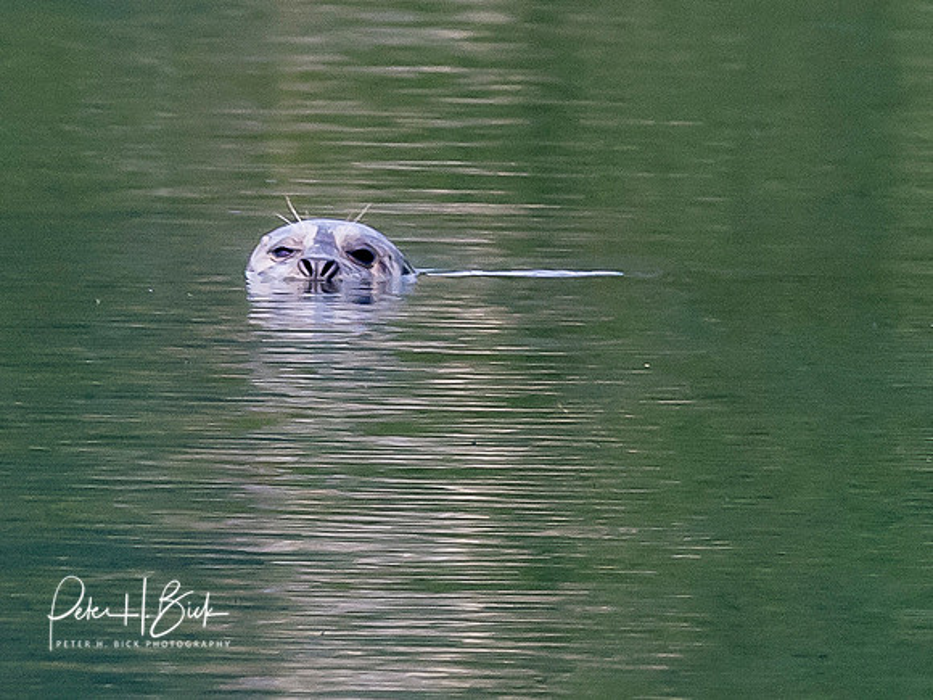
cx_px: 777
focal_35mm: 919
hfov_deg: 2.2
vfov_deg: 1.6
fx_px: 24767
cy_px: -262
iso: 400
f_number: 8
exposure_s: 1/400
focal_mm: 100
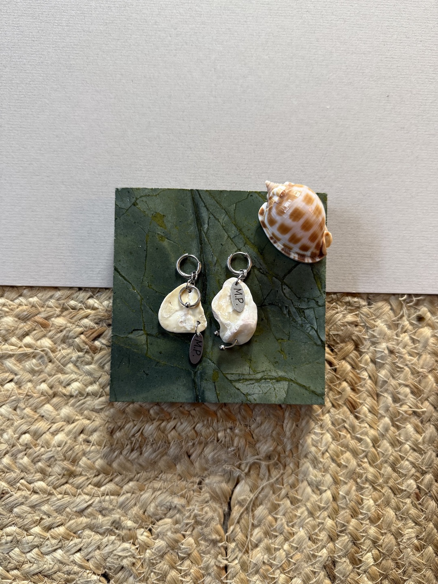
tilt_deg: -86.9
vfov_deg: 71.6
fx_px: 405
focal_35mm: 24
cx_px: 219
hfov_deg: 56.8
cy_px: 292
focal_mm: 6.76
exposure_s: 1/50
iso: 250
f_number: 1.78
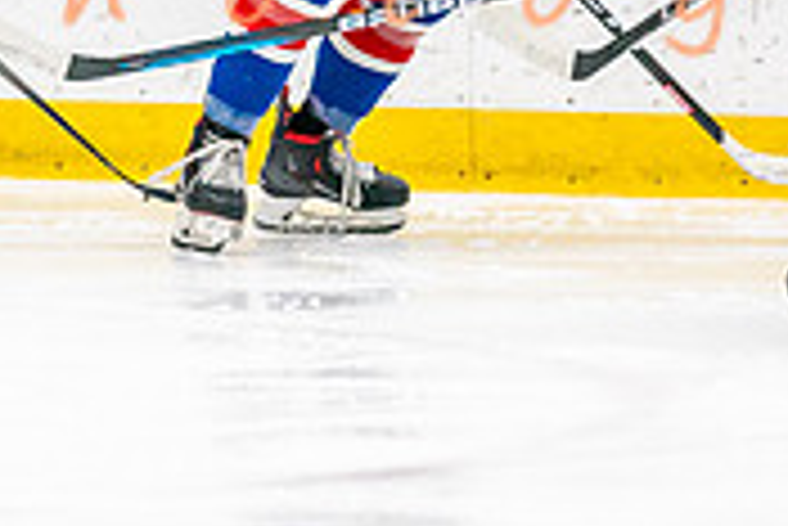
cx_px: 688
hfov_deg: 2.4
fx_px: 18445
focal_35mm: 842
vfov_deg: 1.6
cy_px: -13
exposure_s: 1/1250
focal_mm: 200
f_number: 2.8
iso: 3200
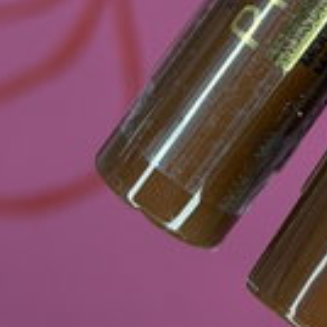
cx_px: 398
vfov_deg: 10.0
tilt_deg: -18.2
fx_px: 1806
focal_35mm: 169
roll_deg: -5.3
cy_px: -189
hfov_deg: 10.2
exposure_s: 1/50
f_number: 1.78
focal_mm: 6.76
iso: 100
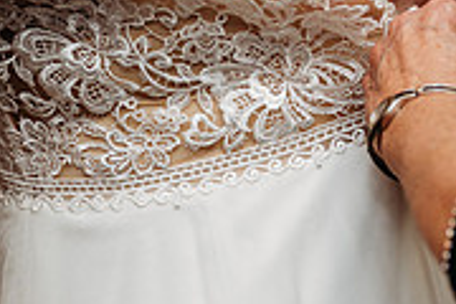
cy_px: 92
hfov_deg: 14.3
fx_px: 1799
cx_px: 400
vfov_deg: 9.7
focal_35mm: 142
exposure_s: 1/200
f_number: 2.8
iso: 1250
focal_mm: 44
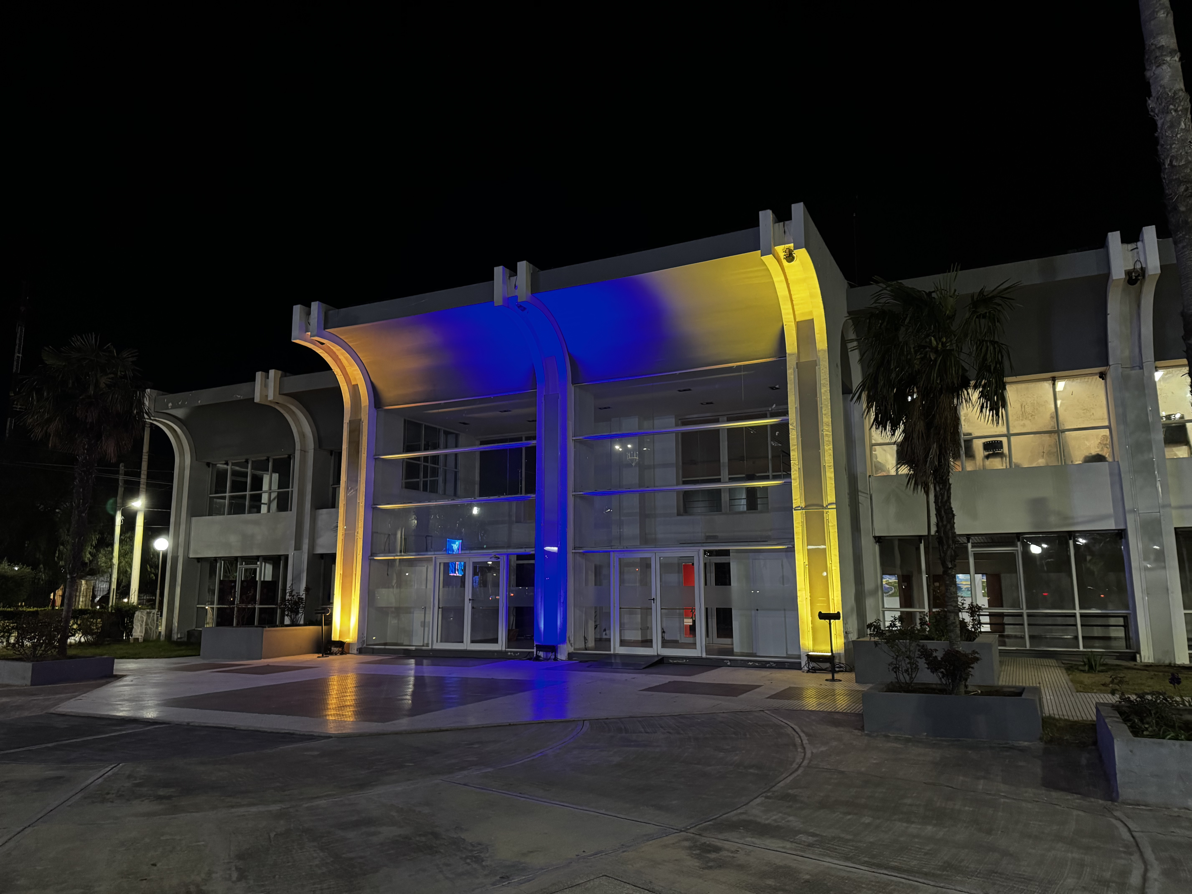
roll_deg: +0.2
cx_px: 596
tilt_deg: +8.5
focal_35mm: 24
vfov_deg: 56.8
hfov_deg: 71.6
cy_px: 447
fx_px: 826
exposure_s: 1/33
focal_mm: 6.76
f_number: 1.78
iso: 640
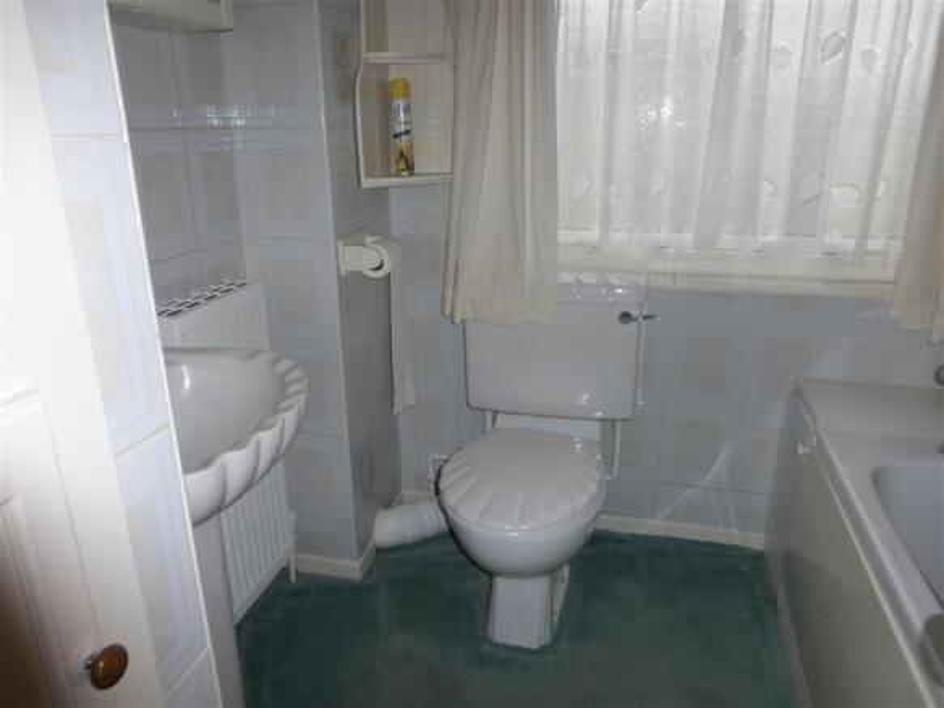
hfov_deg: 69.4
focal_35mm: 25
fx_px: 682
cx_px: 472
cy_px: 354
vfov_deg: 54.9
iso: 200
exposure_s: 1/60
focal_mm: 4.3
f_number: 3.3
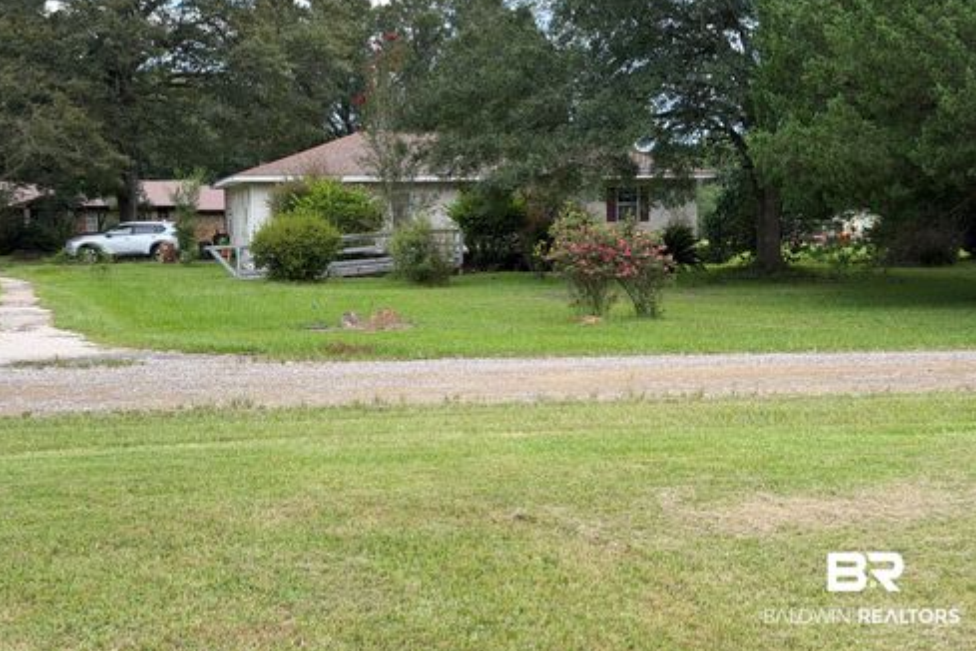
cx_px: 491
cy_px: 287
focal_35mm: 51
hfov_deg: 38.9
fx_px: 1383
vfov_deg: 26.5
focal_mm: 6.76
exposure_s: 1/652
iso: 64
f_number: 1.78
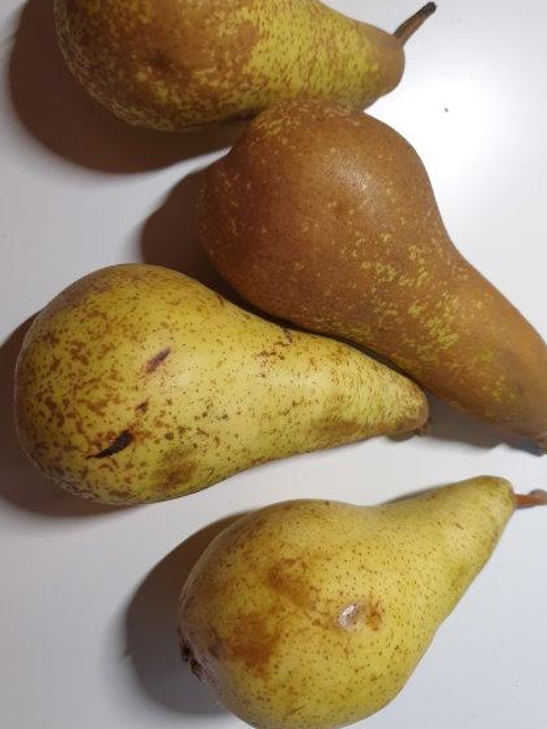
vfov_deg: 63.4
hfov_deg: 49.7
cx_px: 293
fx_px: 590
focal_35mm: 28
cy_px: 338
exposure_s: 1/50
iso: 250
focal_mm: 4.3
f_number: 1.5
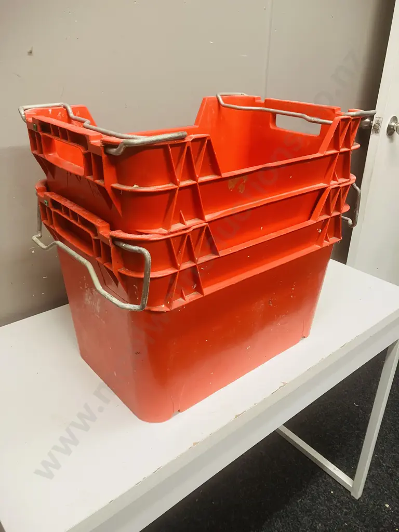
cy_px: 266
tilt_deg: -24.6
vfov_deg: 63.4
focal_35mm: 28
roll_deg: -1.1
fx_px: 430
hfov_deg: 49.7
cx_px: 200
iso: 100
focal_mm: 3.99
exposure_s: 1/50
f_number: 1.8
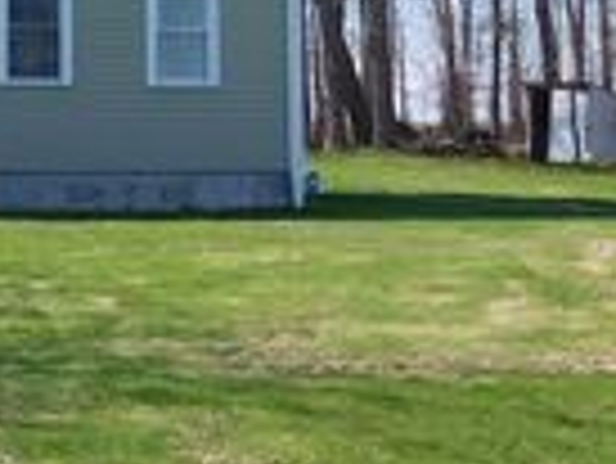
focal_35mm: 117
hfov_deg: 16.1
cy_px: 101
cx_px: -148
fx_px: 2084
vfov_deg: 12.6
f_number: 3.6
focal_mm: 5.7
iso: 125
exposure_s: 1/800
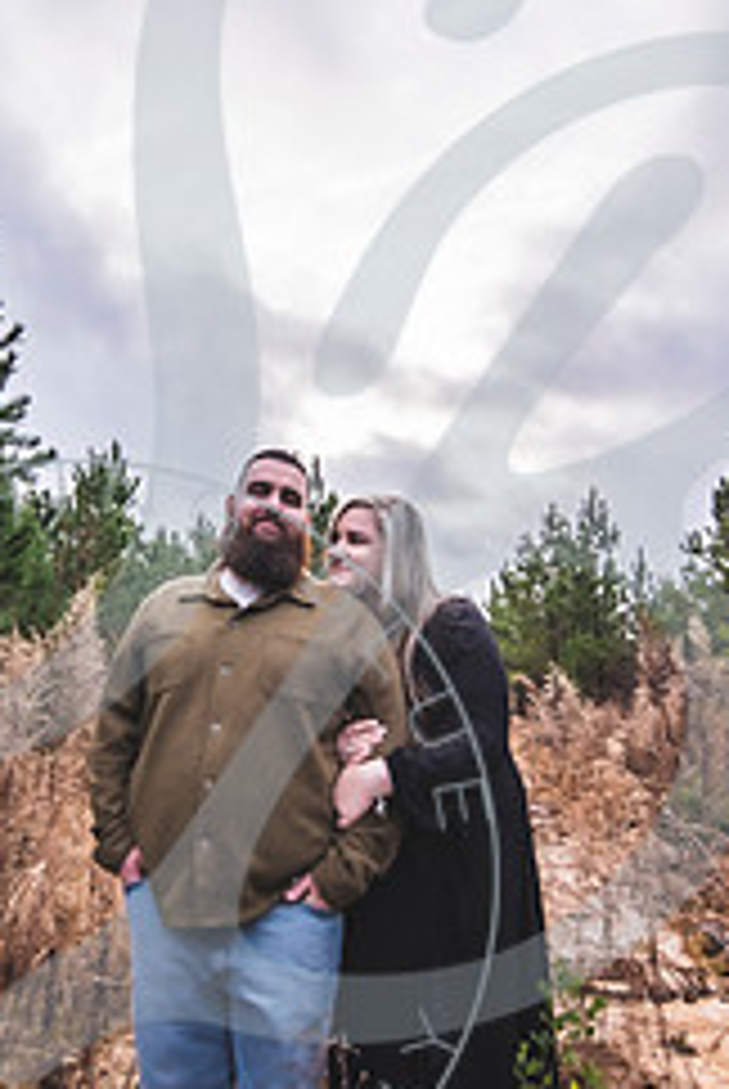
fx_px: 787
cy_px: 536
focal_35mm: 26
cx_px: 284
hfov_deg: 49.3
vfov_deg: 69.3
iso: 500
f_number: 2.8
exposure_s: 1/1000
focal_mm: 14
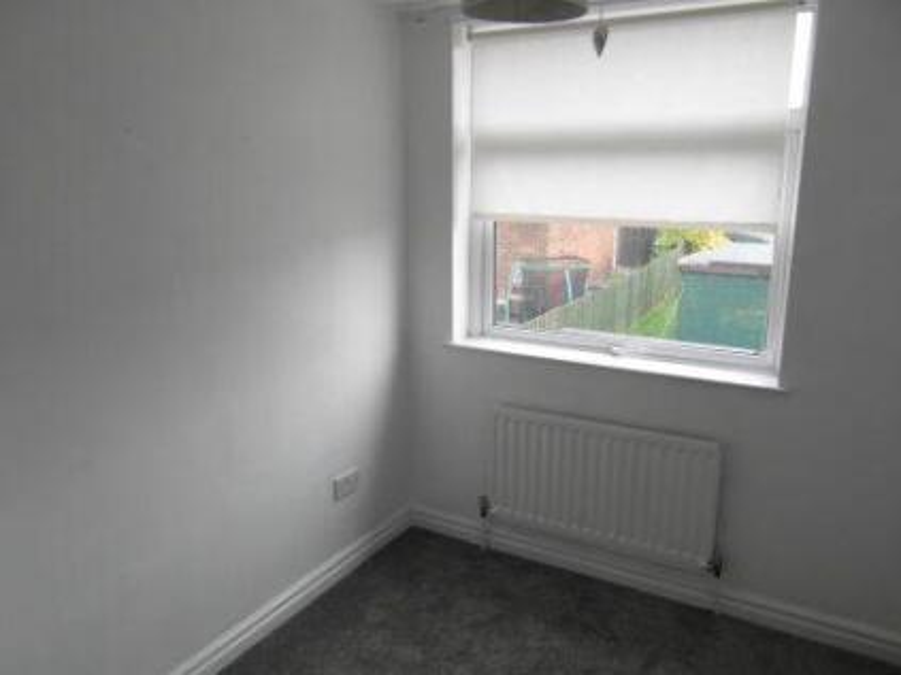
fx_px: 625
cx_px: 450
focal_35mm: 24
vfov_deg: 56.8
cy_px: 338
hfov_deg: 71.6
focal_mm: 4
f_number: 3.2
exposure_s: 1/30
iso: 200
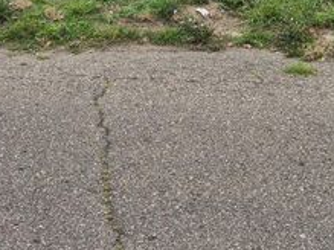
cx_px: 241
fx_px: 675
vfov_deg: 17.9
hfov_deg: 27.5
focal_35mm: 70
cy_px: -161
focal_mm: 5.4
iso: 25
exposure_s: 1/696
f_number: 1.8
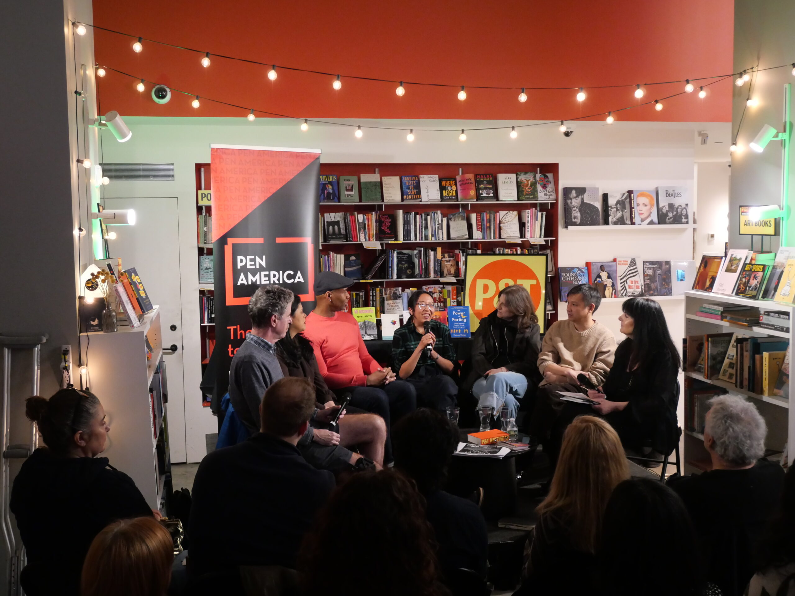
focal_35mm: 40
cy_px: 298
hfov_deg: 46.8
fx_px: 919
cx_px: 398
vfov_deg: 36.0
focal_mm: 20
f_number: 4.6
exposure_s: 1/60
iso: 2500
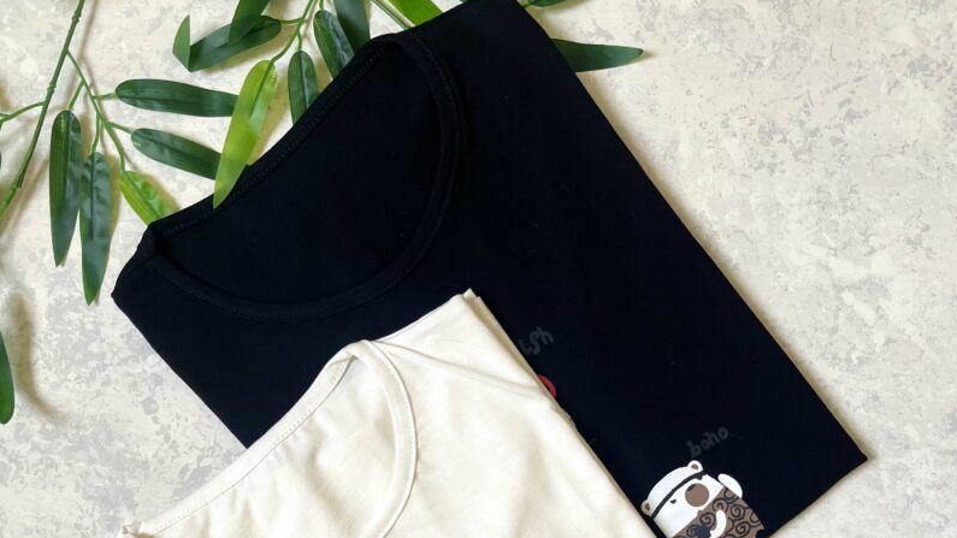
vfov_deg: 29.8
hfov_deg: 52.8
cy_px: 486
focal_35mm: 38
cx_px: 480
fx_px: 964
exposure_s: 1/121
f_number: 1.6
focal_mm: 5.1
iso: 100
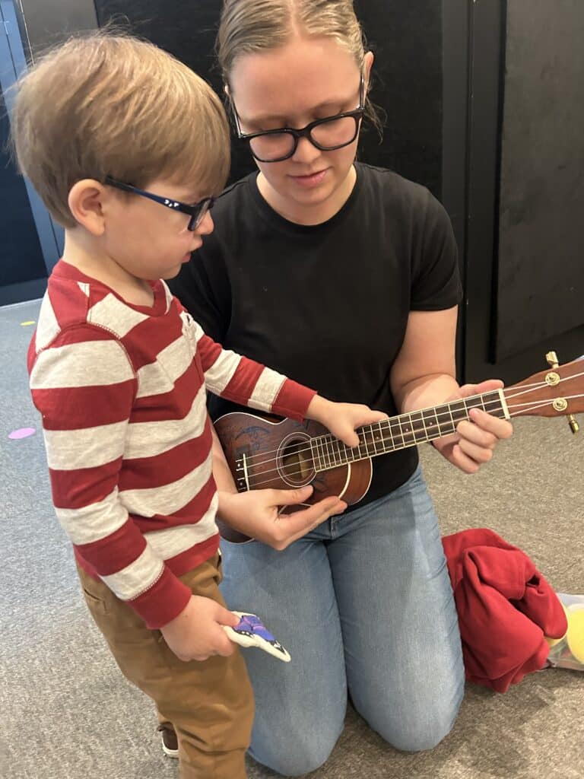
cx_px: 292
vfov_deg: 67.3
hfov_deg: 53.1
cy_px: 390
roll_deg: +6.9
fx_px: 585
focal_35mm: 26
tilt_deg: -20.6
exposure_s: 1/40
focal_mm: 5.7
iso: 500
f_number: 1.5
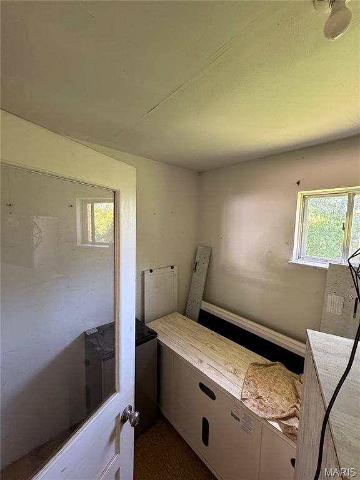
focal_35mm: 14
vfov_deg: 102.1
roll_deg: -1.4
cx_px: 180
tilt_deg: -4.6
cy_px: 240
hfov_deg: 85.7
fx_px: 194
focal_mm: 2.22
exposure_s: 1/67
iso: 320
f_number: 2.2
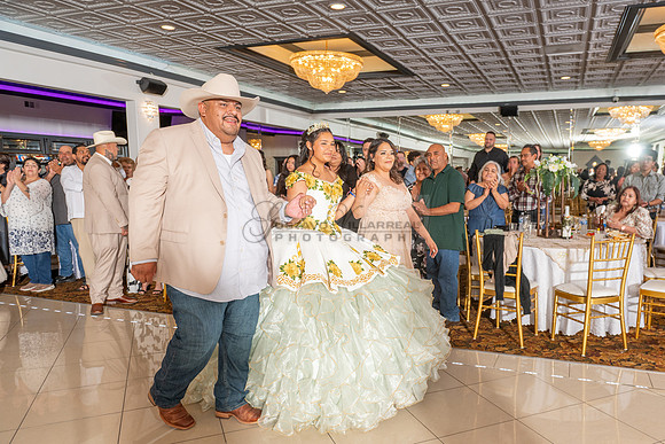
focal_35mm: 27
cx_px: 376
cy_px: 247
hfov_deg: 66.8
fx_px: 502
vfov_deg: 47.6
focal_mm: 24
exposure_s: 1/200
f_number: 4.5
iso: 500
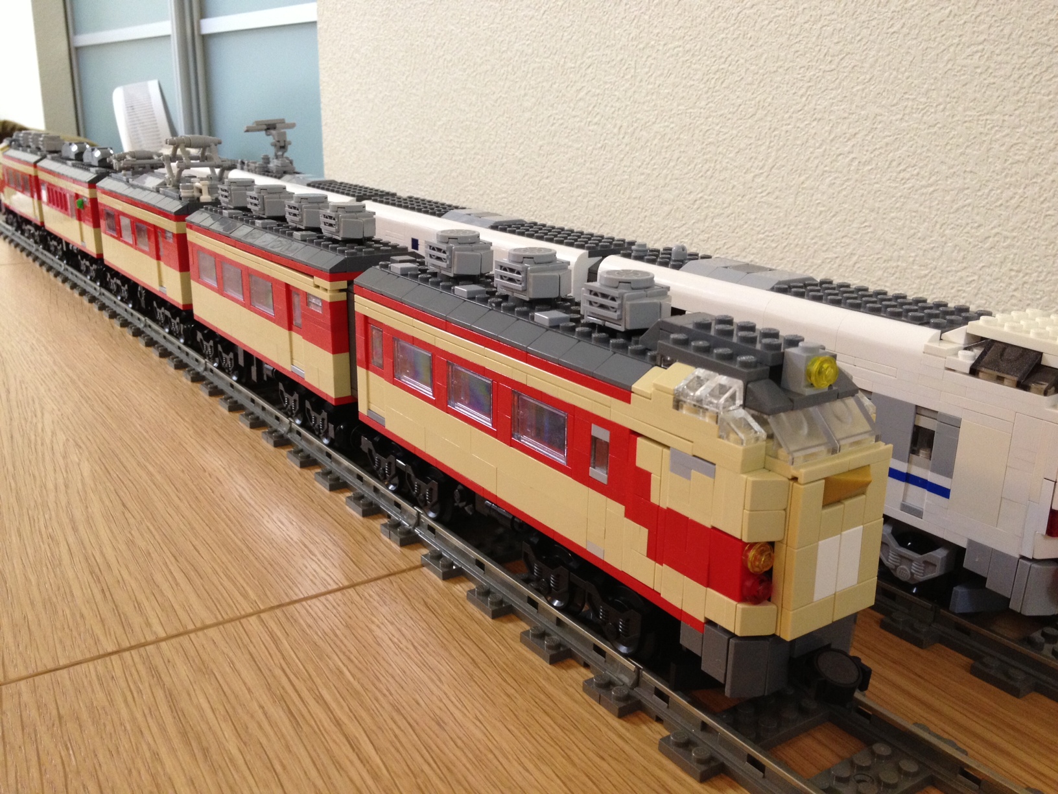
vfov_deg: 40.7
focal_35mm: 35
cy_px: 397
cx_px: 529
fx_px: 1070
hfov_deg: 52.6
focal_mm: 4.28
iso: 160
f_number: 2.4
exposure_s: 1/20
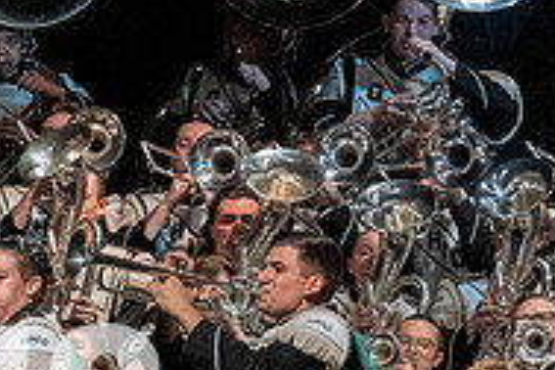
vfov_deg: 2.1
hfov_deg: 3.2
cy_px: 461
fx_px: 9943
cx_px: -62
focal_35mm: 645
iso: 4000
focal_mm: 140
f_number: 4
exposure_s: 1/500
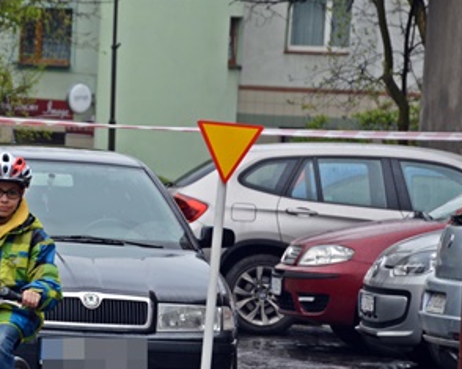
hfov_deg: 6.0
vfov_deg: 4.8
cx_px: -4
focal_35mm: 319
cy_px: 290
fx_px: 4361
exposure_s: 1/125
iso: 110
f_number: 5.6
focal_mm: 105
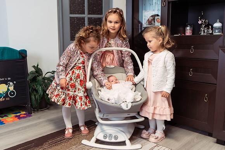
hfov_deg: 53.9
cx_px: 116
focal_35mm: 35
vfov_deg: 37.4
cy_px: 68
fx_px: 221
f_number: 3.2
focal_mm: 31
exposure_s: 1/125
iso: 800
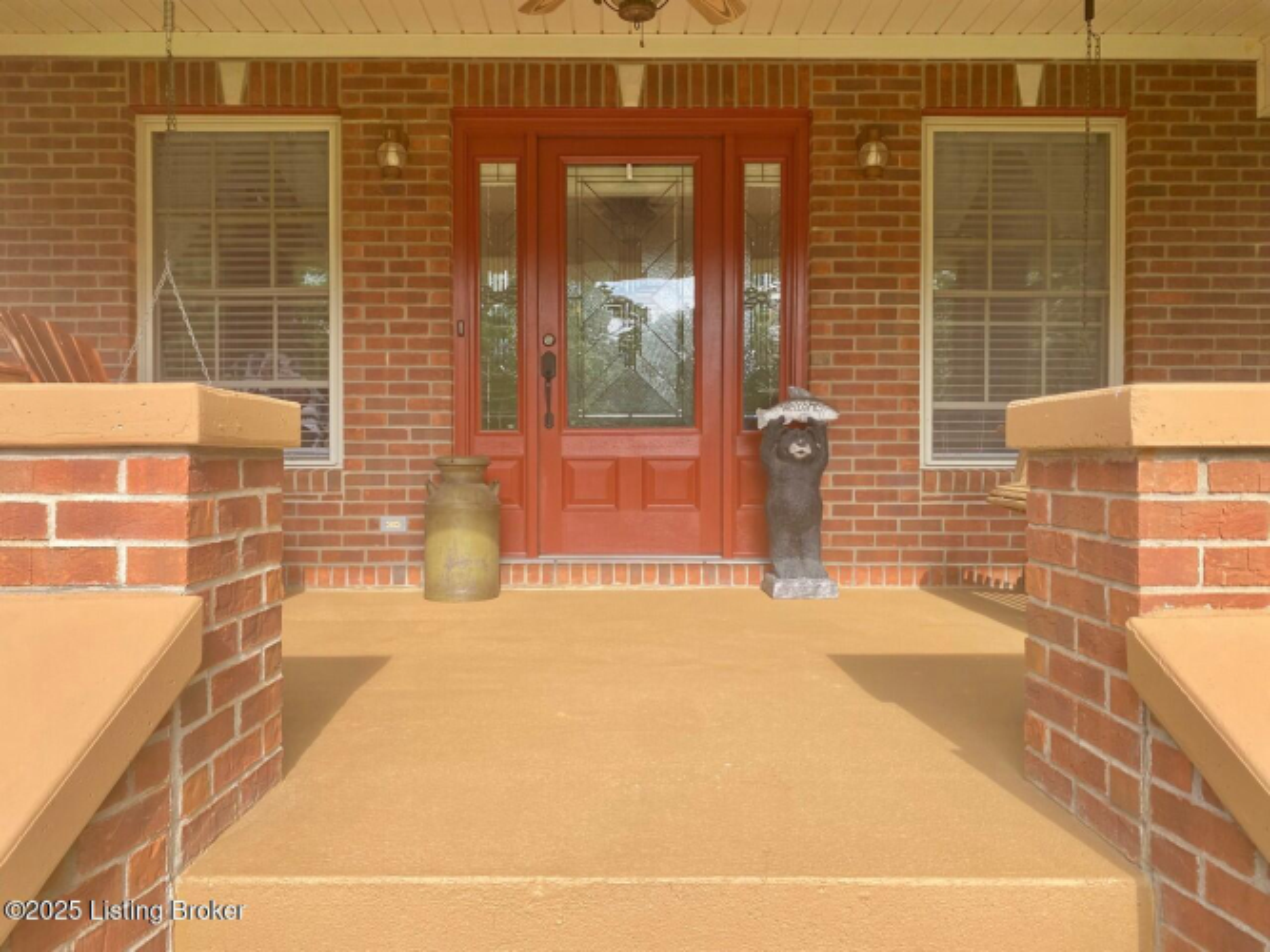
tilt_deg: -0.3
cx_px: 635
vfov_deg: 53.0
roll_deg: -0.3
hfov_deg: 67.3
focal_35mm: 26
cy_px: 476
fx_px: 954
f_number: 1.8
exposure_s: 1/693
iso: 32
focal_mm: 4.25
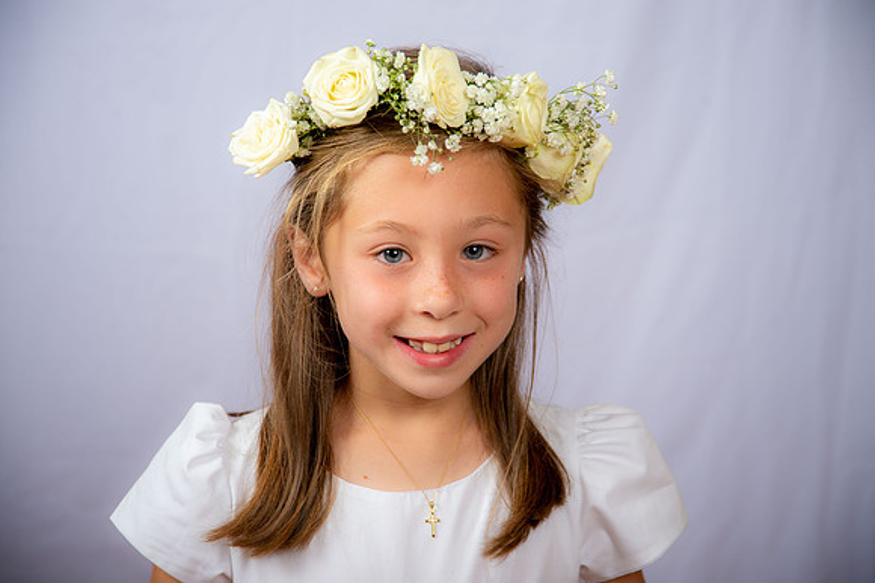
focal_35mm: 85
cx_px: 438
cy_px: 292
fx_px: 2065
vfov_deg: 16.1
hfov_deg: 23.9
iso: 250
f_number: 6.3
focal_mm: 85
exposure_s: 1/160
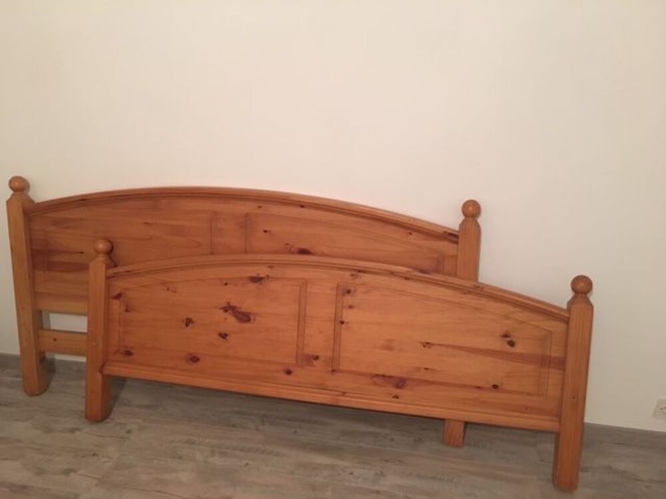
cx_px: 333
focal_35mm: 29
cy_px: 250
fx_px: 558
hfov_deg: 61.7
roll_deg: -0.5
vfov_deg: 48.2
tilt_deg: -19.4
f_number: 2.2
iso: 400
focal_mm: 4.15
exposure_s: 1/17
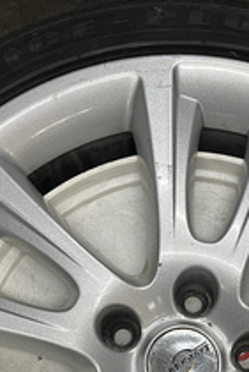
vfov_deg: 29.3
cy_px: 376
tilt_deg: -82.3
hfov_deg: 21.1
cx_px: 188
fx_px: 663
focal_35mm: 64
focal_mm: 5.1
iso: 64
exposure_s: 1/50
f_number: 1.6
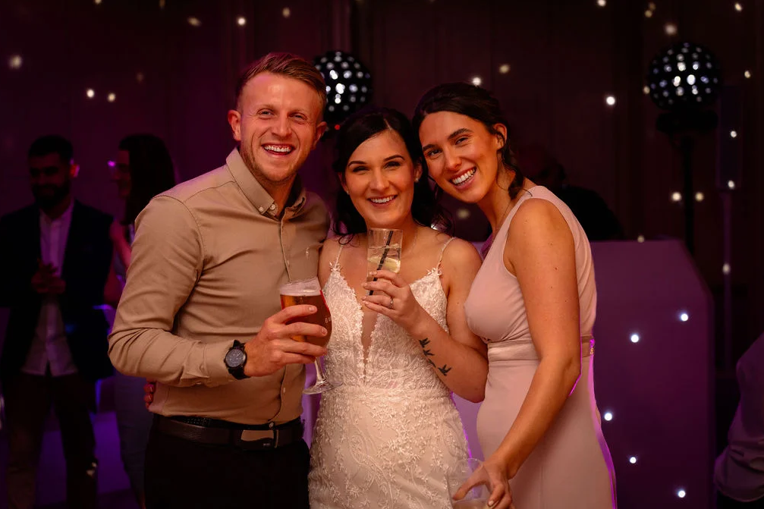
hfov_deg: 33.4
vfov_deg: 22.6
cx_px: 383
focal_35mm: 60
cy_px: 258
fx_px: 1273
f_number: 2.8
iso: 2000
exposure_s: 1/200
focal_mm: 59
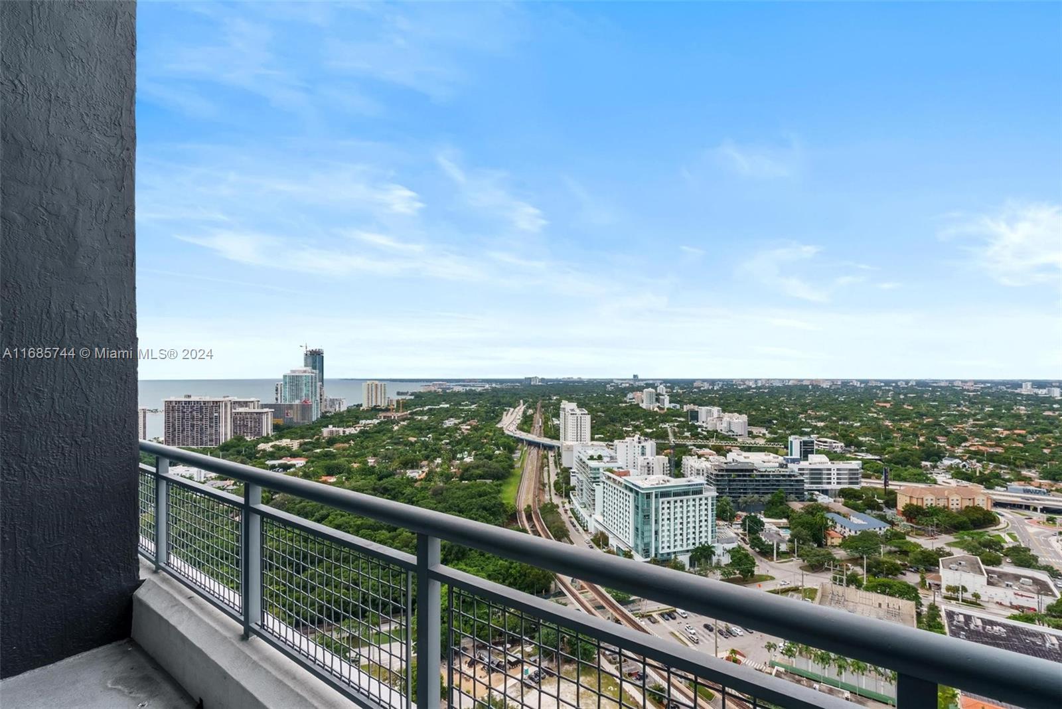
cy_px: 354
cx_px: 531
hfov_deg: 96.7
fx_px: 472
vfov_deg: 73.8
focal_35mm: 16
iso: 100
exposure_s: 1/60
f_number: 13
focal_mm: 16
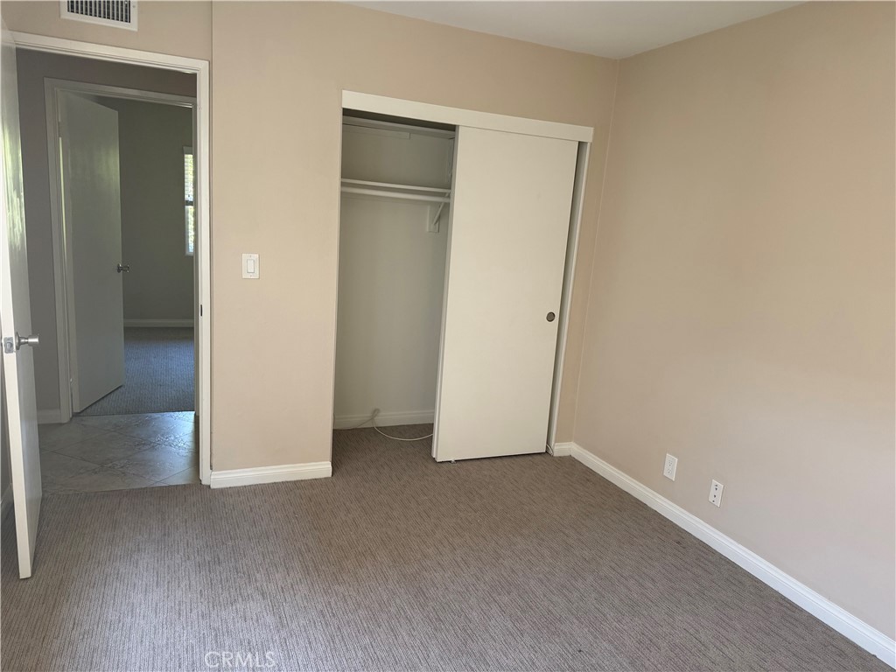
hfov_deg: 71.6
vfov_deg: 56.8
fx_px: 621
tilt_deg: -10.1
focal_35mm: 24
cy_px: 336
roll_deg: -4.8
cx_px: 448
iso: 200
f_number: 1.78
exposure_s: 1/121
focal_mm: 6.76
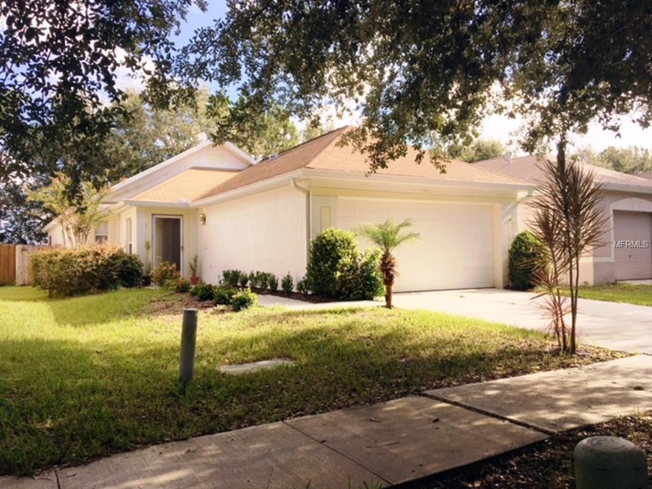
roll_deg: +0.5
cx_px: 326
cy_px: 244
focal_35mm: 29
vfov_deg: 48.2
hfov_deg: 61.7
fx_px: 546
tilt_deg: +1.2
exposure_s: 1/761
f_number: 2.2
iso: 25
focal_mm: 4.15
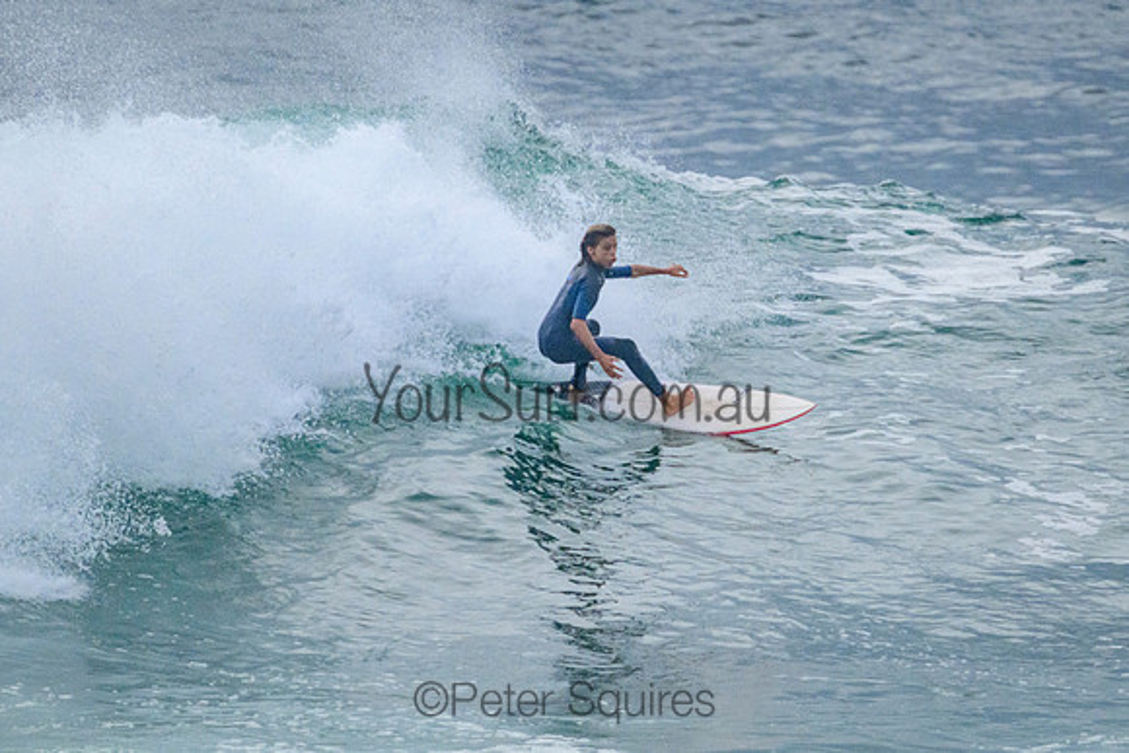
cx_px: 776
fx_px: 34494
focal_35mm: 1100
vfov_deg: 1.3
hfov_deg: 1.9
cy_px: 320
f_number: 11
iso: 2800
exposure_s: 1/2000
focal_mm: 800
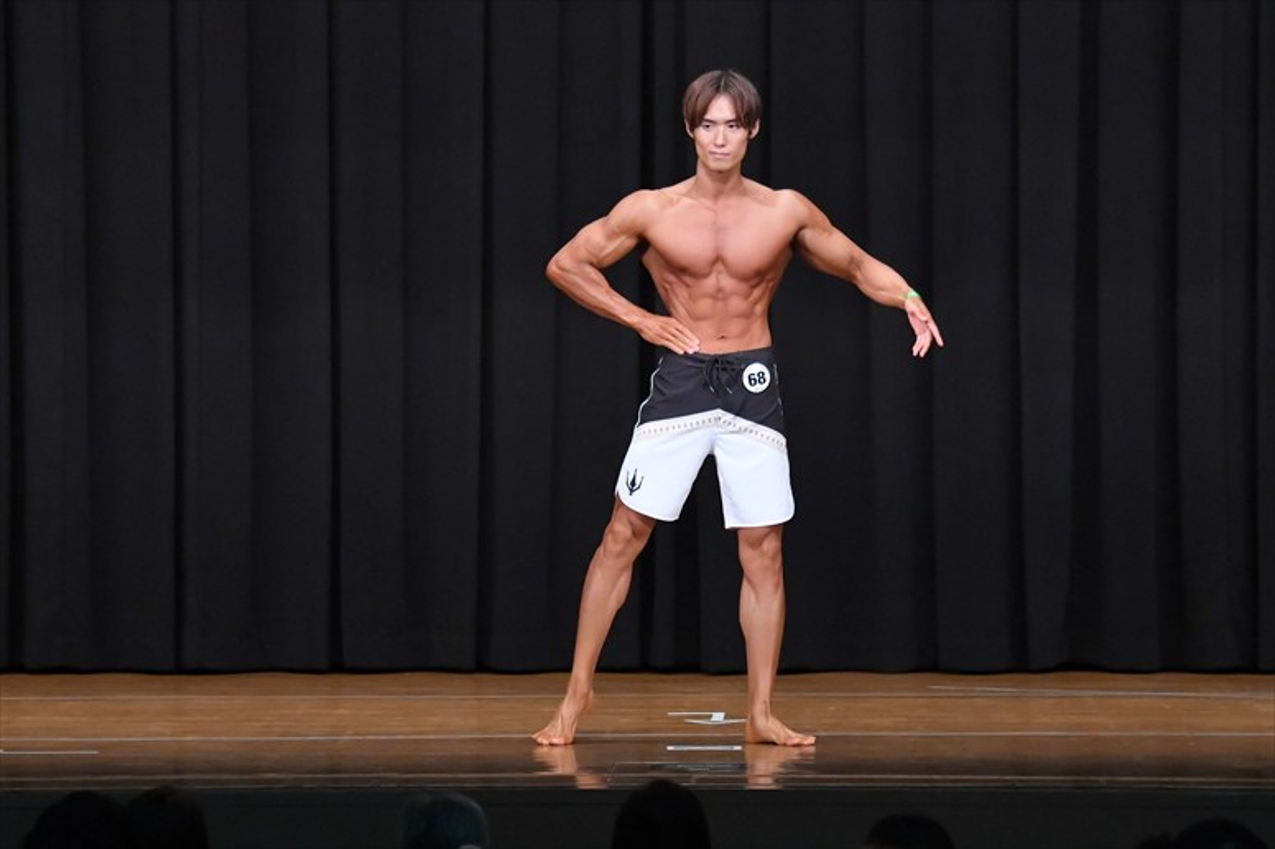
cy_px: 424
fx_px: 7151
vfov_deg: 6.8
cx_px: 638
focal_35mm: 202
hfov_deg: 10.2
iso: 8000
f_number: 5.6
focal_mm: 135
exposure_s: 1/400
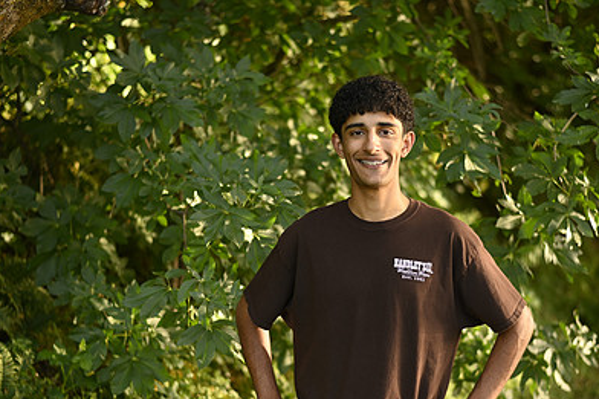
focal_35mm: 74
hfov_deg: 27.3
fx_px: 1231
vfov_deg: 18.3
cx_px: 339
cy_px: 271
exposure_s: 1/250
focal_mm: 50
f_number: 2.2
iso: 125
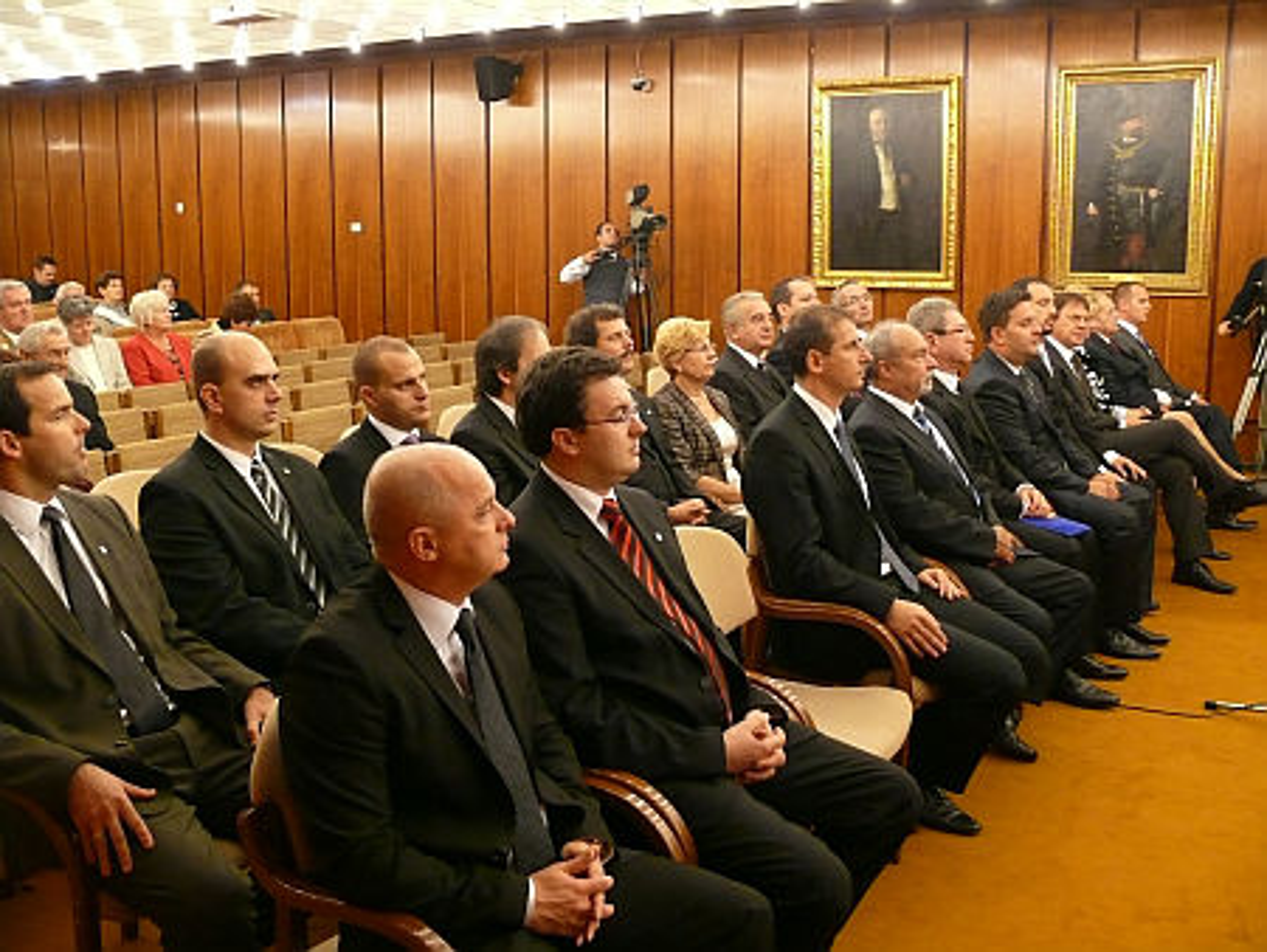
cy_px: 476
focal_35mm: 35
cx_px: 634
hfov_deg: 52.6
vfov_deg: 40.7
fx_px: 1282
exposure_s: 1/50
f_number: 2.8
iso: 400
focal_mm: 7.4
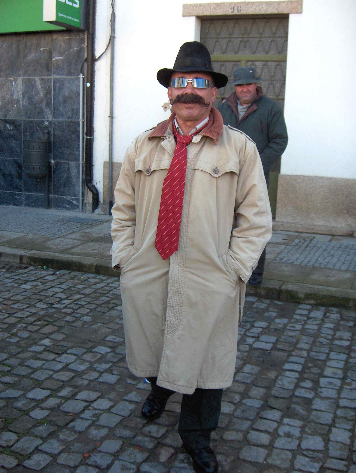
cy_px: 236
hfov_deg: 36.9
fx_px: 533
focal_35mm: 39
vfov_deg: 47.8
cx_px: 178
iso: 100
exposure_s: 1/377
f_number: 2.8
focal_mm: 8
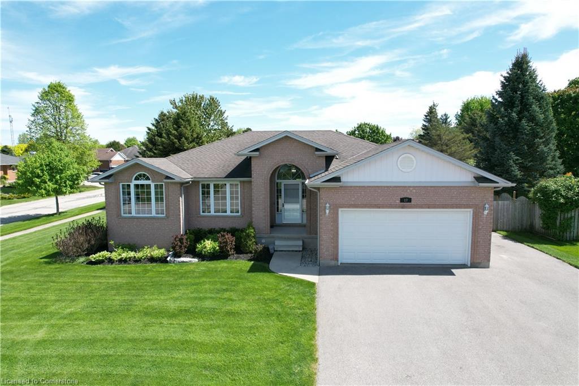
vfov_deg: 57.2
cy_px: 193
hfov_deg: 78.6
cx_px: 290
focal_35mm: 22
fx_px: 354
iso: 130
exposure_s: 1/1000
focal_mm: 8.38
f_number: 2.8
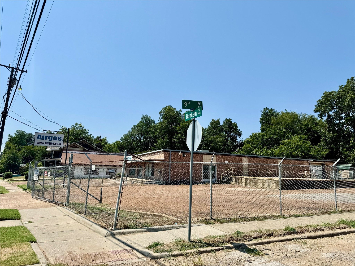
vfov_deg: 56.8
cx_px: 178
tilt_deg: +9.0
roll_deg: -1.8
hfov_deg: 71.6
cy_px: 133
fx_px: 246
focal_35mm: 24
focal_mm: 6.76
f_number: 1.78
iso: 80
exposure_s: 1/6410
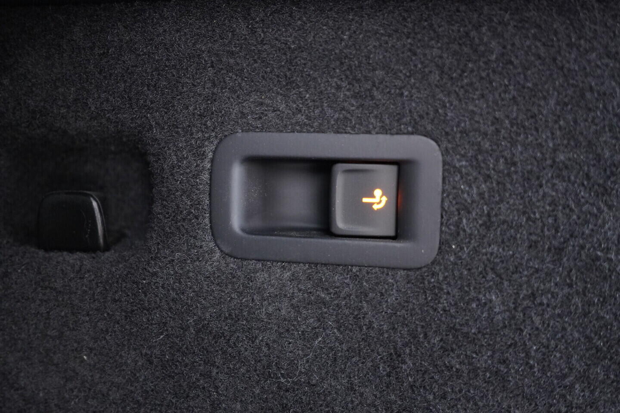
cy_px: 206
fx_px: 620
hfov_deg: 53.1
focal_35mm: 36
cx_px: 310
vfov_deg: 36.9
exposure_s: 1/40
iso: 2500
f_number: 2.8
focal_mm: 24
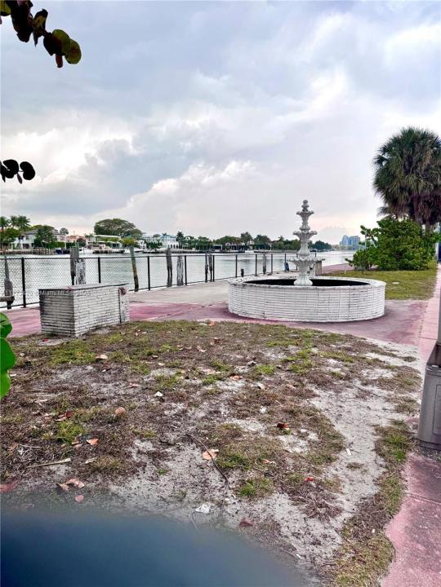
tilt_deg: -4.0
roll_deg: -1.1
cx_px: 220
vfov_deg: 71.6
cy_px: 294
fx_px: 408
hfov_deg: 56.8
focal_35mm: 24
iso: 80
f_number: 1.78
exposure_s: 1/639
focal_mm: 6.76
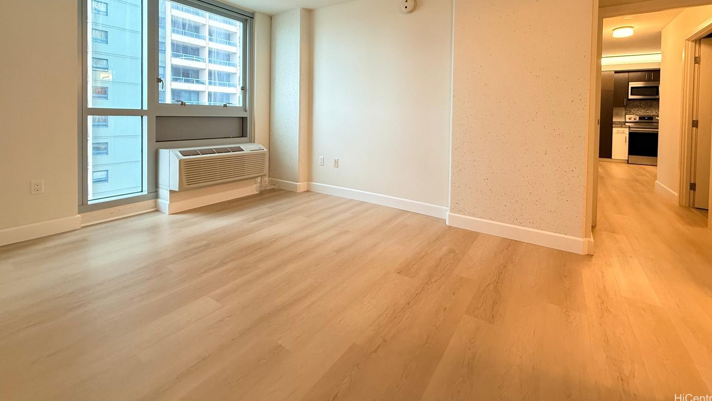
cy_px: 122
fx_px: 302
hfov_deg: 99.3
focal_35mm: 16
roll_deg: -1.2
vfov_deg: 64.7
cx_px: 370
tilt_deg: -0.7
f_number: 2.2
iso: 320
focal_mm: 2.22
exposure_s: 1/60
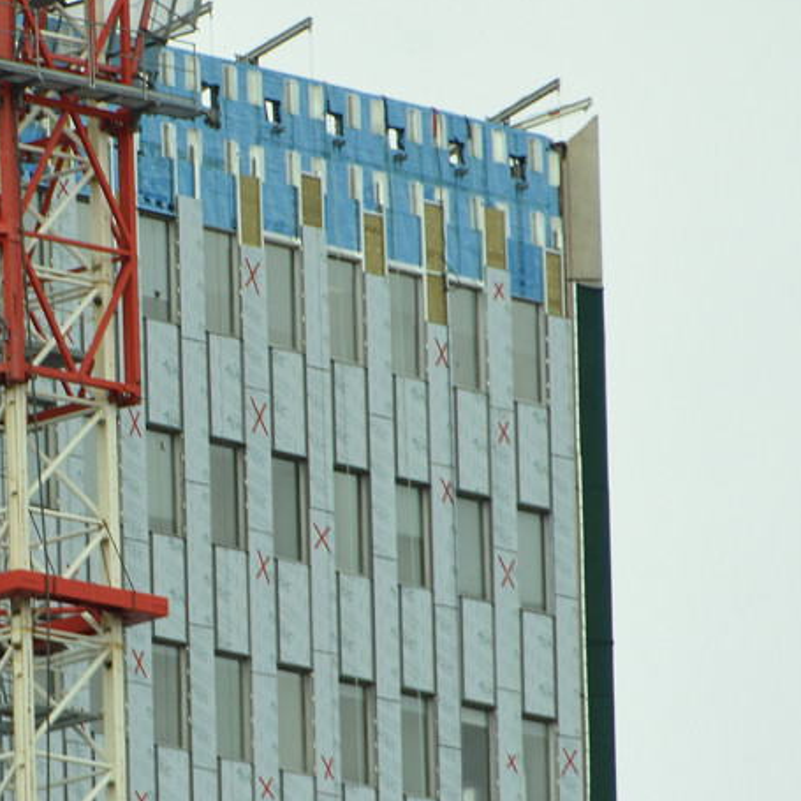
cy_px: 289
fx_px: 23483
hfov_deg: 2.0
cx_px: -173
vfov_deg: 2.0
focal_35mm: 897
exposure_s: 1/250
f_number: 9
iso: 200
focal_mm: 250
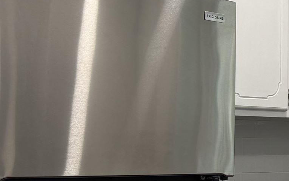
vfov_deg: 12.8
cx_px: 350
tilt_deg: -0.1
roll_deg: +0.1
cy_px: 135
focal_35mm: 102
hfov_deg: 19.2
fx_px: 803
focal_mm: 6.76
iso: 125
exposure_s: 1/120
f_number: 1.78
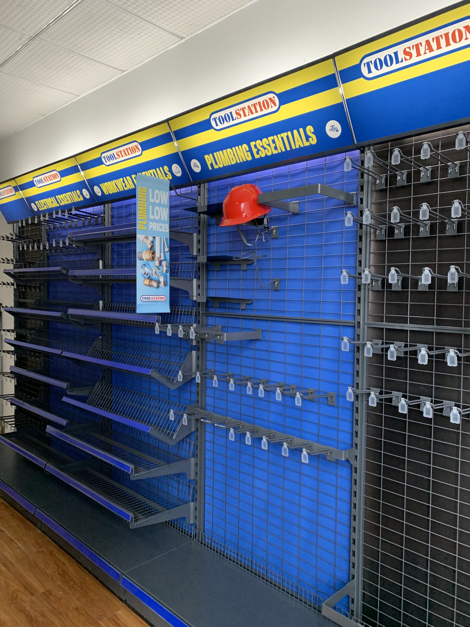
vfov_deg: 67.3
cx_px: 235
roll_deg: -0.7
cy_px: 314
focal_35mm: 26
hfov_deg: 53.1
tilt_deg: -1.4
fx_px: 471
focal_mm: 4.25
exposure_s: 1/60
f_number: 1.8
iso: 200
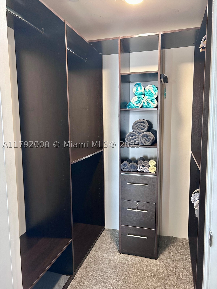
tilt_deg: -6.4
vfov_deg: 67.3
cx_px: 108
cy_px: 144
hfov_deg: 53.1
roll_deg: +0.7
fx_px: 217
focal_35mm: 26
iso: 400
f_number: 1.5
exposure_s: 1/60
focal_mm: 5.7
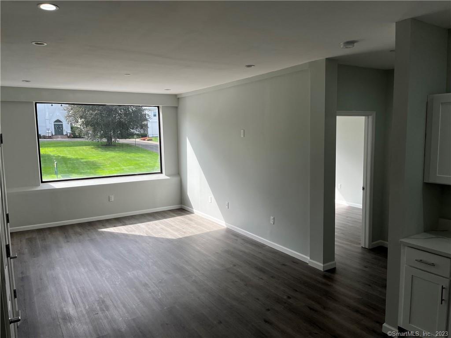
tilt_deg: -7.3
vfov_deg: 53.1
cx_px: 226
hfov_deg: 67.3
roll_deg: +1.0
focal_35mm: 26
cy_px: 169
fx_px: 339
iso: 50
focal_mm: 5.1
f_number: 1.6
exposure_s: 1/727
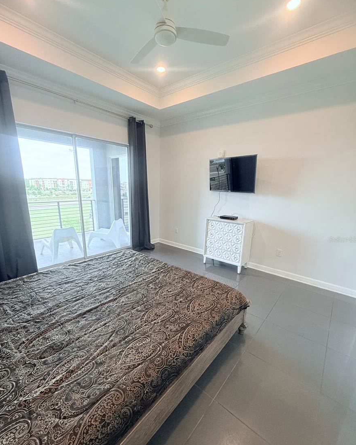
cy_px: 239
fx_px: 197
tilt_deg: -14.9
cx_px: 175
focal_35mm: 15
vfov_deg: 96.6
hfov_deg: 84.1
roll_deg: -1.4
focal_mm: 2.22
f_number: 2.2
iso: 320
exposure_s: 1/120
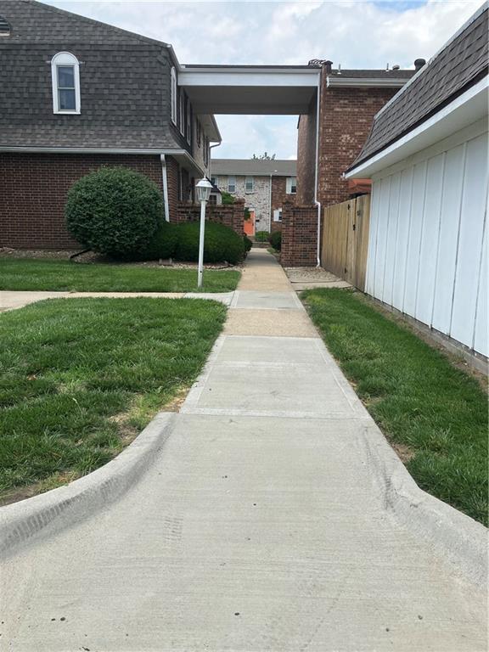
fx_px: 527
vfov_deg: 63.4
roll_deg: -0.2
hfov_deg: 49.7
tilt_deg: -8.3
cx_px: 244
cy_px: 326
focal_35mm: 28
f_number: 1.8
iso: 32
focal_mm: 3.99
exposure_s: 1/2315
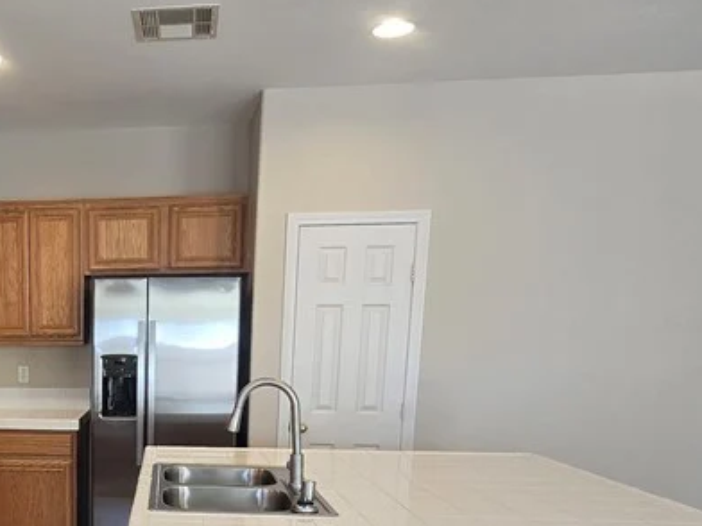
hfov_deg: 48.2
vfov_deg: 39.3
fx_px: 690
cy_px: 454
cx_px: 66
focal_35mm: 34
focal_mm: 2.2
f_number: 2.2
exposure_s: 1/60
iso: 125
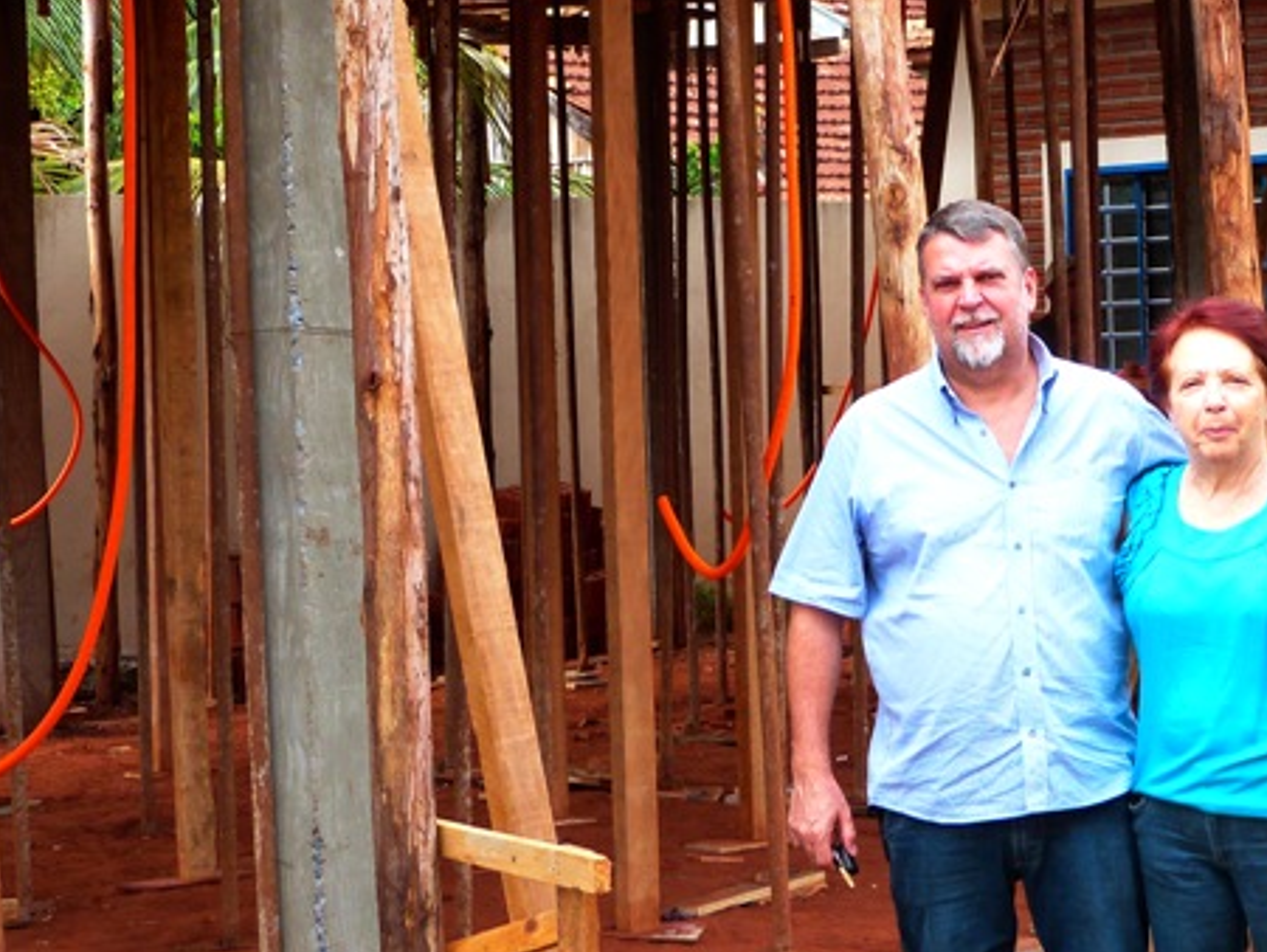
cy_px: 422
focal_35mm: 96
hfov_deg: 20.4
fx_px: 3516
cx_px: 755
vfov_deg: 15.4
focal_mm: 9.7
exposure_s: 1/100
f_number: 3.2
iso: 100
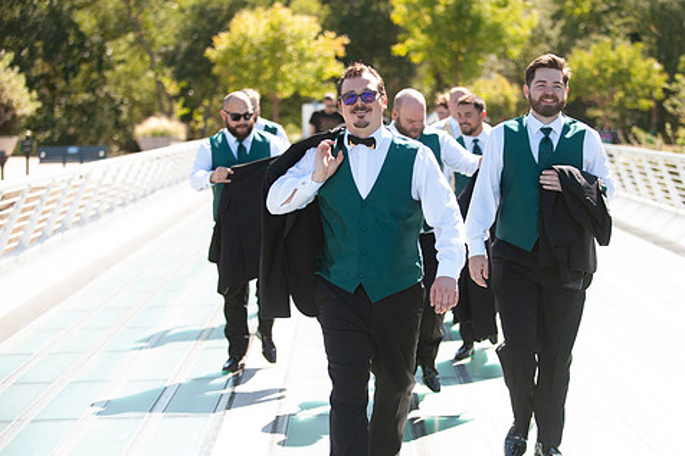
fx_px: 1902
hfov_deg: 20.4
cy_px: 226
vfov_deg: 13.7
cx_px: 389
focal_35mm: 100
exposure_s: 1/8000
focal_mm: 82
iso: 2000
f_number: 2.8
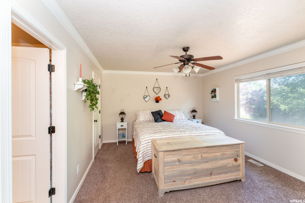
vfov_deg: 81.2
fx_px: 119
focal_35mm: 14
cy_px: 102
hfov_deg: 104.2
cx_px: 152
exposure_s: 1/6
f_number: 8
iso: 320
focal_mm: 14
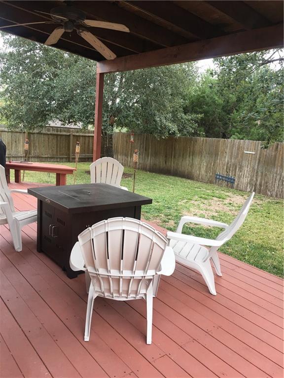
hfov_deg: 48.2
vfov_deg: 61.7
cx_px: 142
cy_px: 189
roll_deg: -4.0
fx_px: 317
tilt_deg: -9.6
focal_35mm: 29
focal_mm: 4.15
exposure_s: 1/40
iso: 32
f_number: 2.2
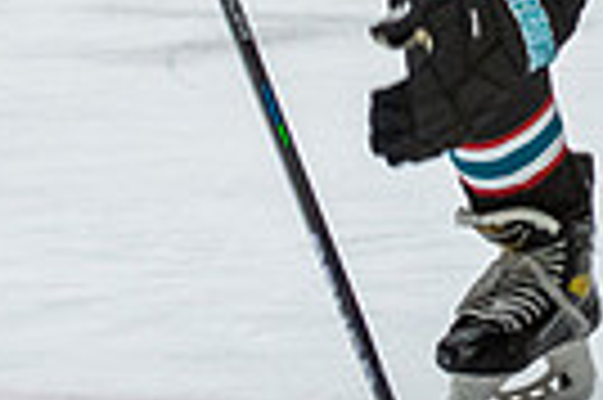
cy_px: -205
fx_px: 9118
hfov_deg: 3.8
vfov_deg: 2.5
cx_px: 672
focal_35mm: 545
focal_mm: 70
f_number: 2.8
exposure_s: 1/640
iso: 1100
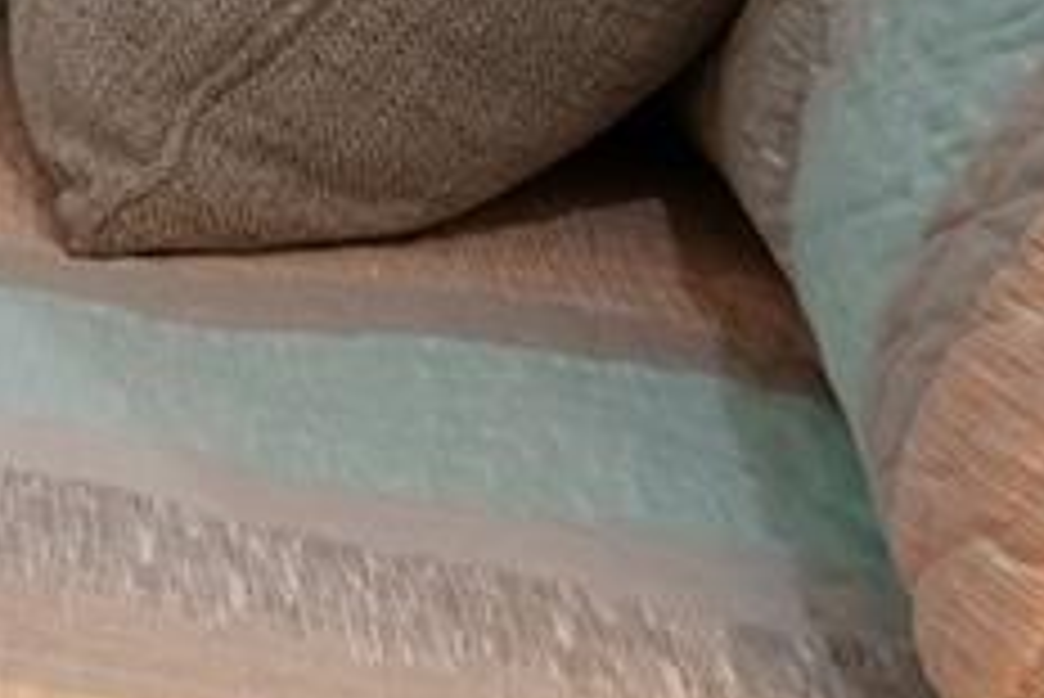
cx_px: -2538
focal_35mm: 120
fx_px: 3495
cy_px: -968
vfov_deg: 10.0
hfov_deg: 9.7
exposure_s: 1/15
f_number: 8
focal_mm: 17.5
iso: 400
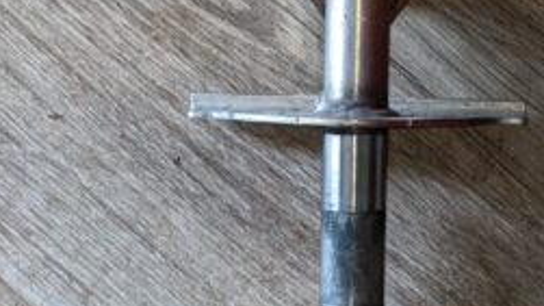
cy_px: -61
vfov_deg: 9.9
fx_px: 1730
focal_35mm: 120
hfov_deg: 17.8
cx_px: 375
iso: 200
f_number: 1.73
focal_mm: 4.38
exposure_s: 1/60
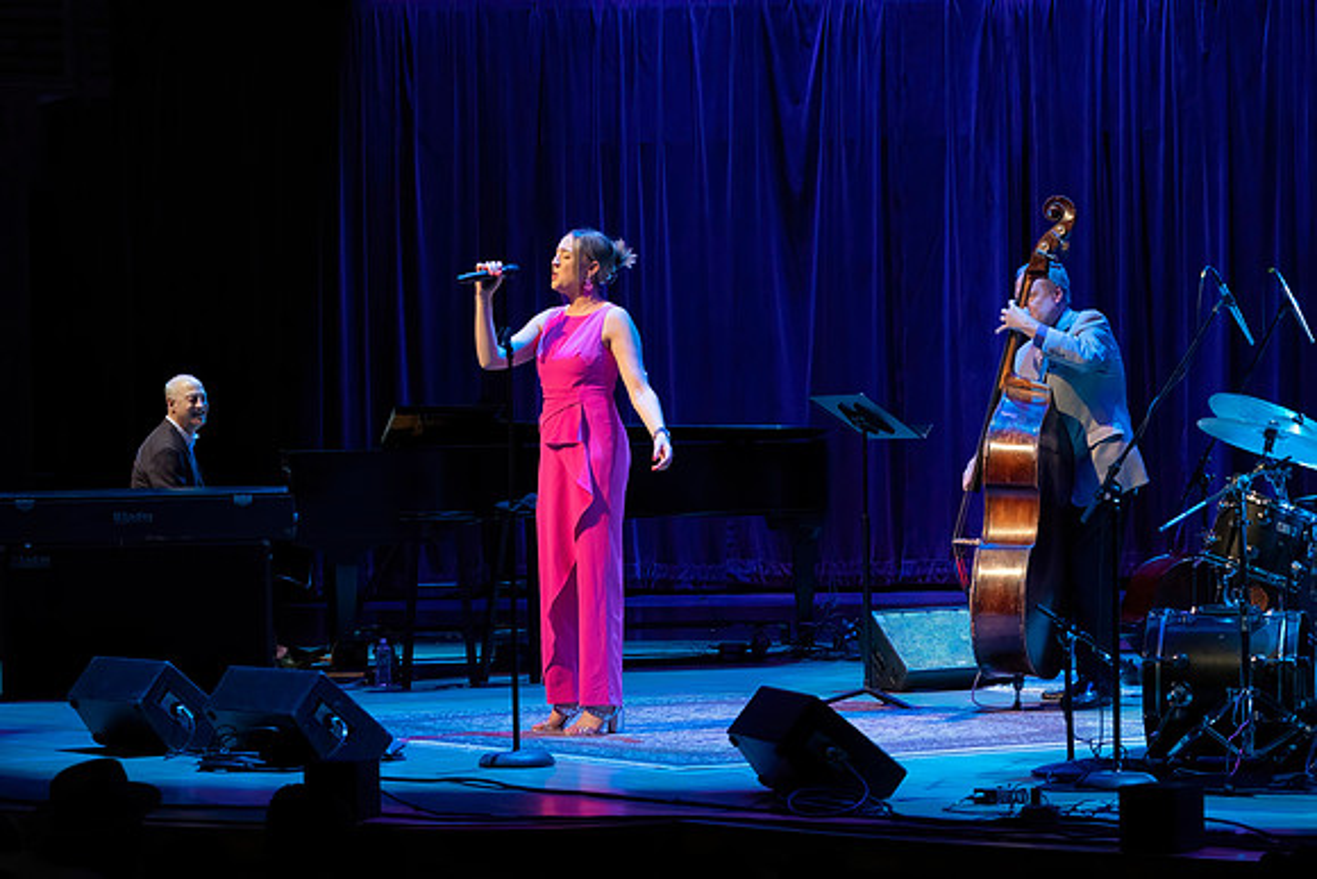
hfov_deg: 16.7
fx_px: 4480
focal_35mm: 122
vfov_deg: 11.2
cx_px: 586
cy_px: 386
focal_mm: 100
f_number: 7.1
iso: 4000
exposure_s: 1/250
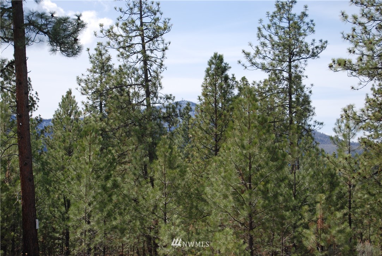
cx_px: 191
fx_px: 876
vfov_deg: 16.6
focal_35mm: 82
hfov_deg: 24.6
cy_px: 128
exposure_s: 1/500
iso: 160
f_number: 5.6
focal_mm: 55
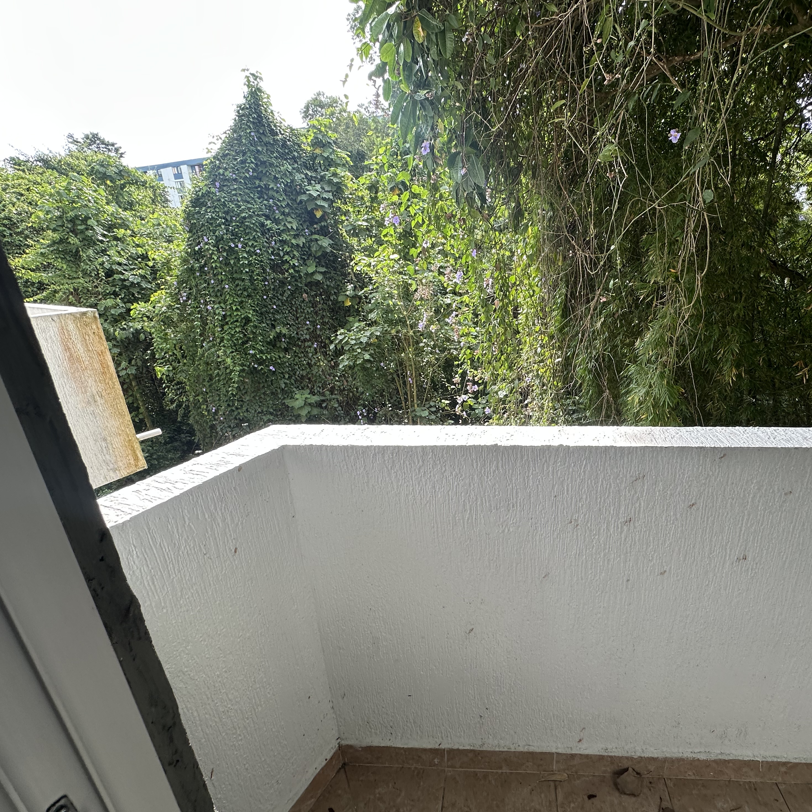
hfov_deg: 83.0
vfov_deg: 84.0
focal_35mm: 17
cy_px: 409
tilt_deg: -20.8
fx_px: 451
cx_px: 487
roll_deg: +1.3
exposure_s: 1/158
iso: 40
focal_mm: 2.22
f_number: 2.2
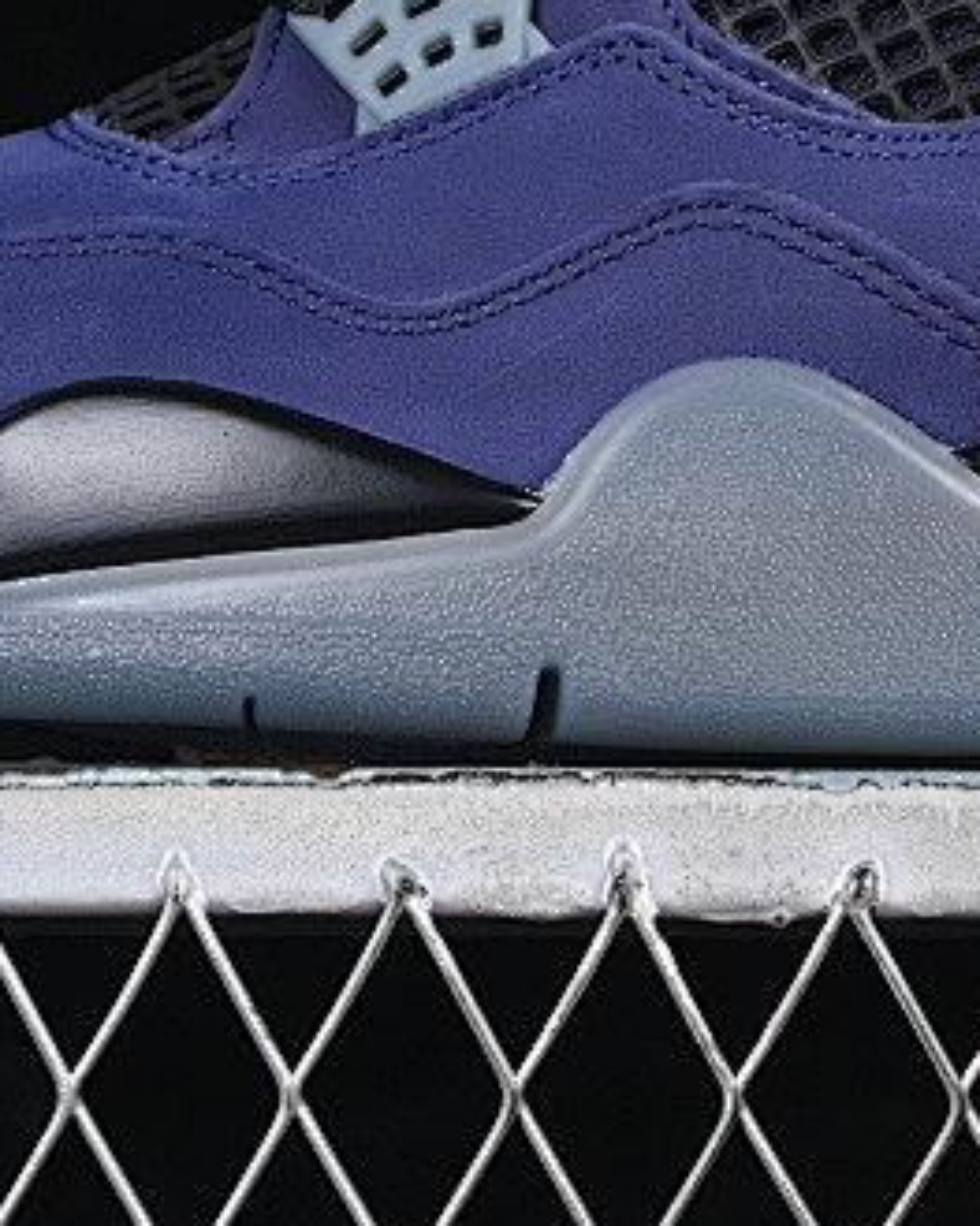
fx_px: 8379
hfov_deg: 6.7
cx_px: 894
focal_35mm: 231
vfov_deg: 8.3
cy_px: -67
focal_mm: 50
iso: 160
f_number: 6.3
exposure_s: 1/50
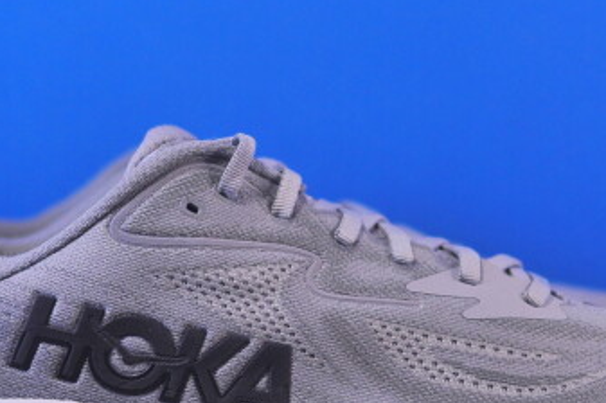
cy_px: 211
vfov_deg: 7.7
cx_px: 306
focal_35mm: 178
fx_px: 2993
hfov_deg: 11.6
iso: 250
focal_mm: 50
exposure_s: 1/320
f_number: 2.5
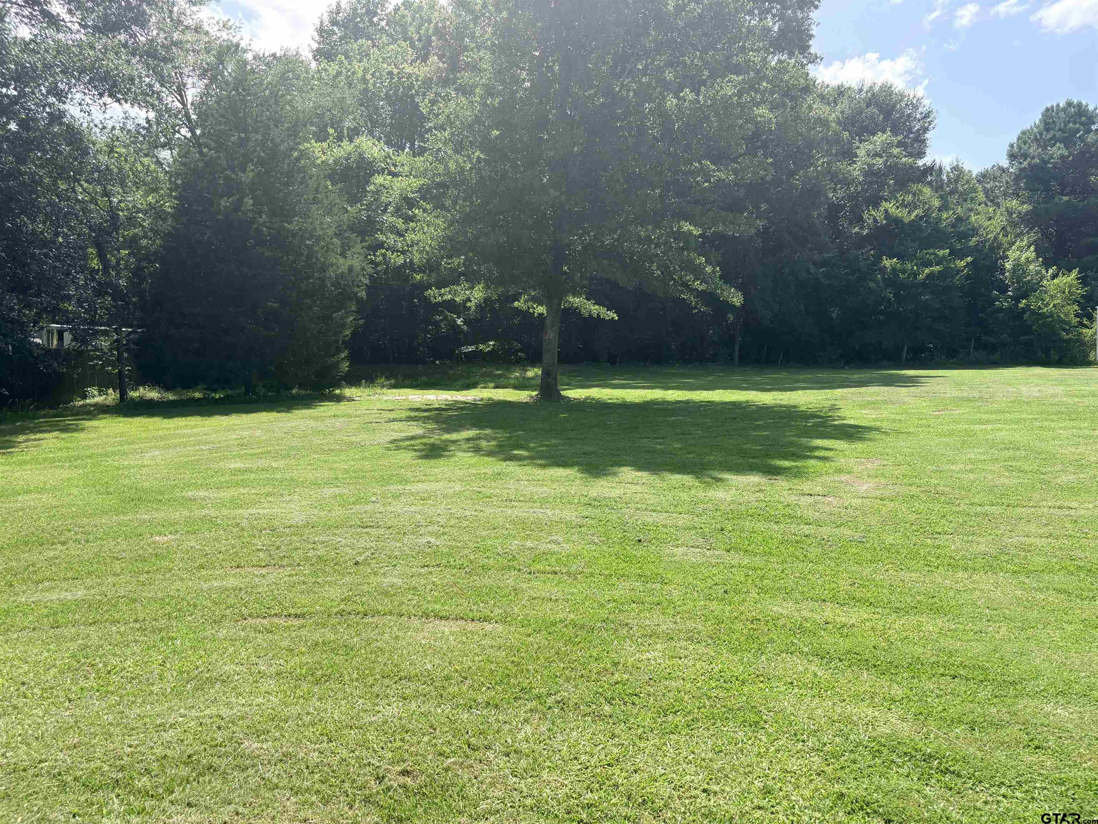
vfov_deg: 53.1
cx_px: 549
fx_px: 825
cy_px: 412
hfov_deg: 67.3
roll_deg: +0.0
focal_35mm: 26
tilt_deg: -3.4
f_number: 1.6
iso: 64
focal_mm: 5.96
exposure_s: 1/2639
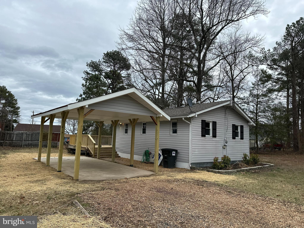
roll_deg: -1.9
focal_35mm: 24
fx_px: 211
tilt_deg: +5.9
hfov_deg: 71.6
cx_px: 152
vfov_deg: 56.8
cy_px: 114
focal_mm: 6.86
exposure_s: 1/4184
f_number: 1.78
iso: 80
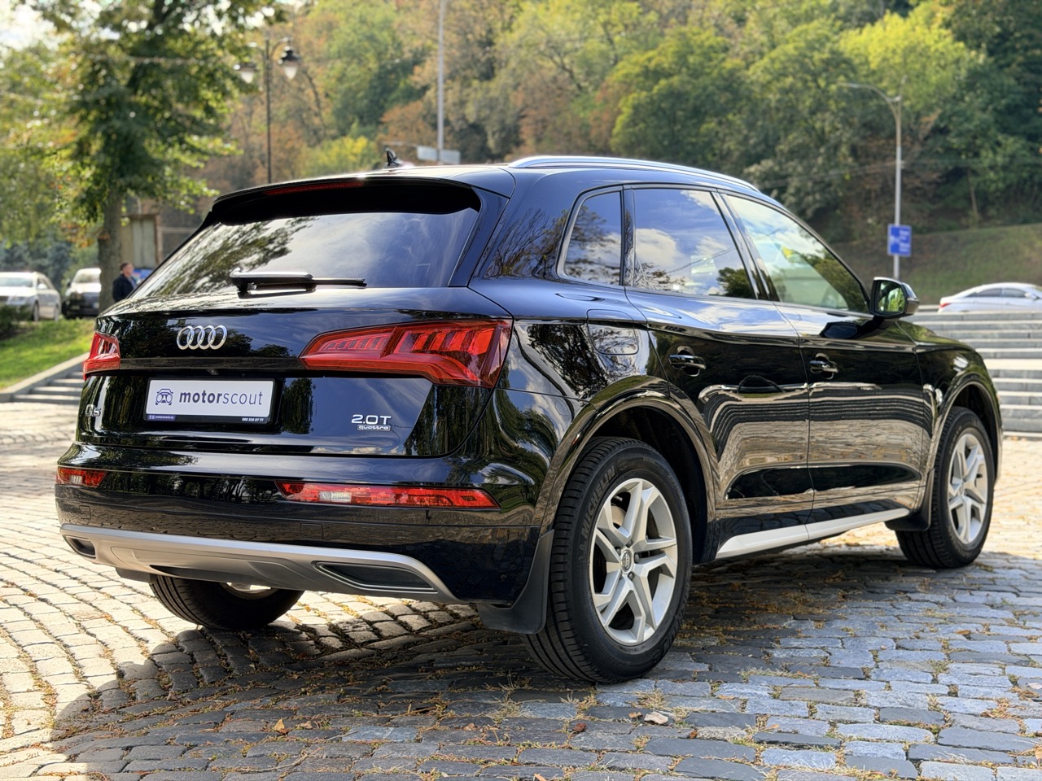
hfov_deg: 39.7
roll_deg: +0.4
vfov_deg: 30.3
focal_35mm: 48
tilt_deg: -2.8
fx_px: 1445
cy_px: 390
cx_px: 521
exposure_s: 1/726
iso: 100
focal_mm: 6.76
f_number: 1.78
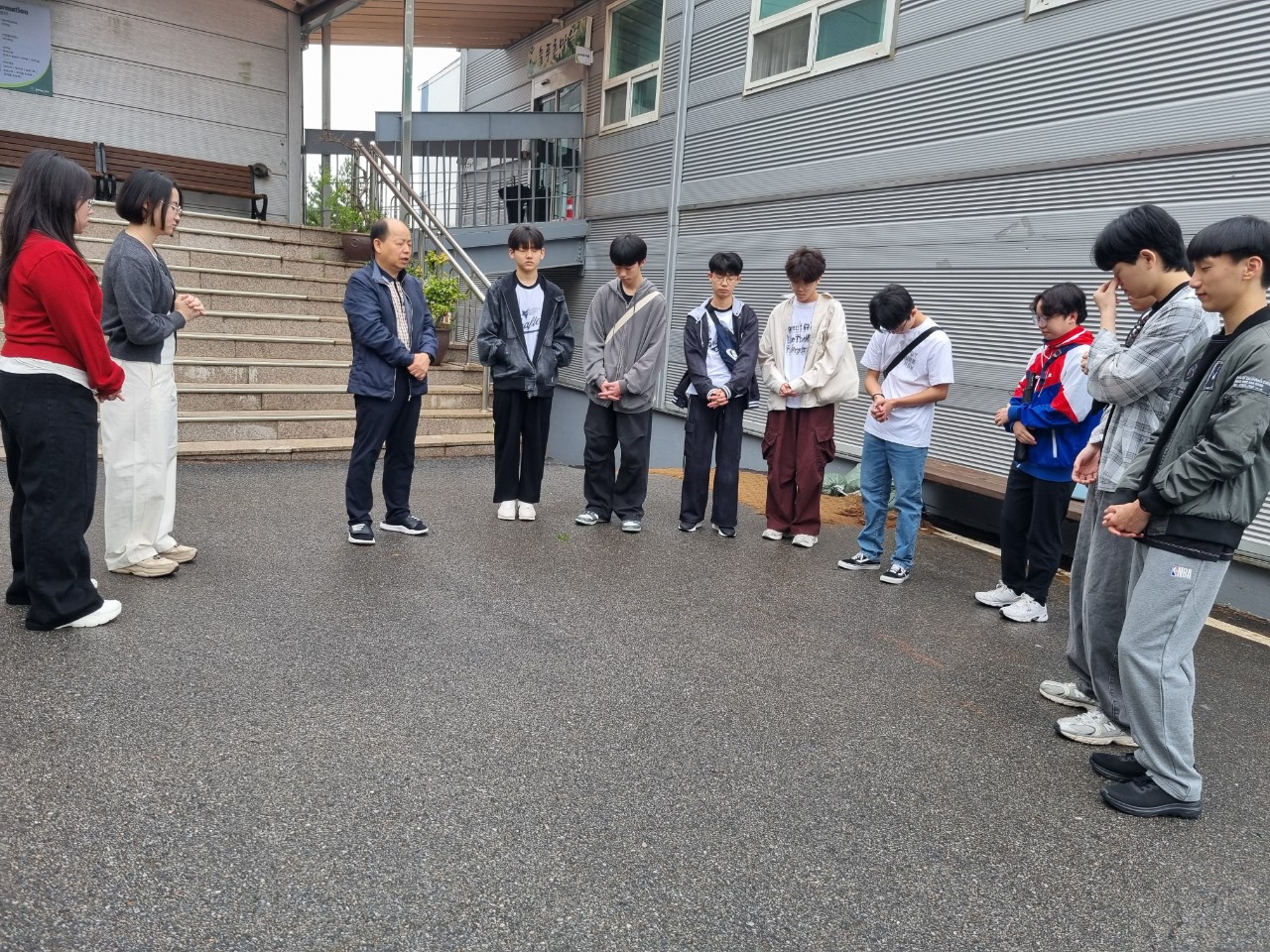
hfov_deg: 67.3
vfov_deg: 53.1
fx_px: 954
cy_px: 476
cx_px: 635
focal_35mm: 26
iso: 50
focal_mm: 5.4
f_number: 1.8
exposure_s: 1/304
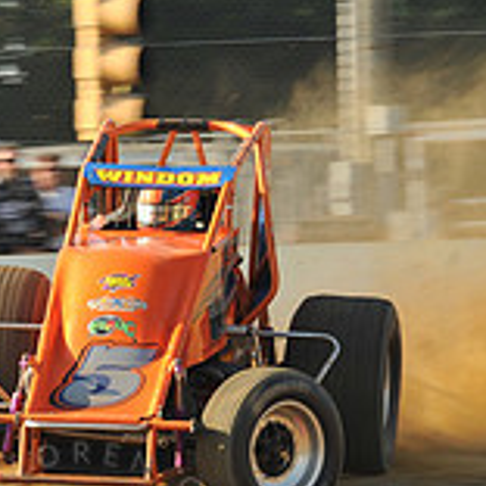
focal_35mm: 630
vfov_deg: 2.8
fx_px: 10007
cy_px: 343
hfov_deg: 2.8
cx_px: 81
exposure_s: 1/320
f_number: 9
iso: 400
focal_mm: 200
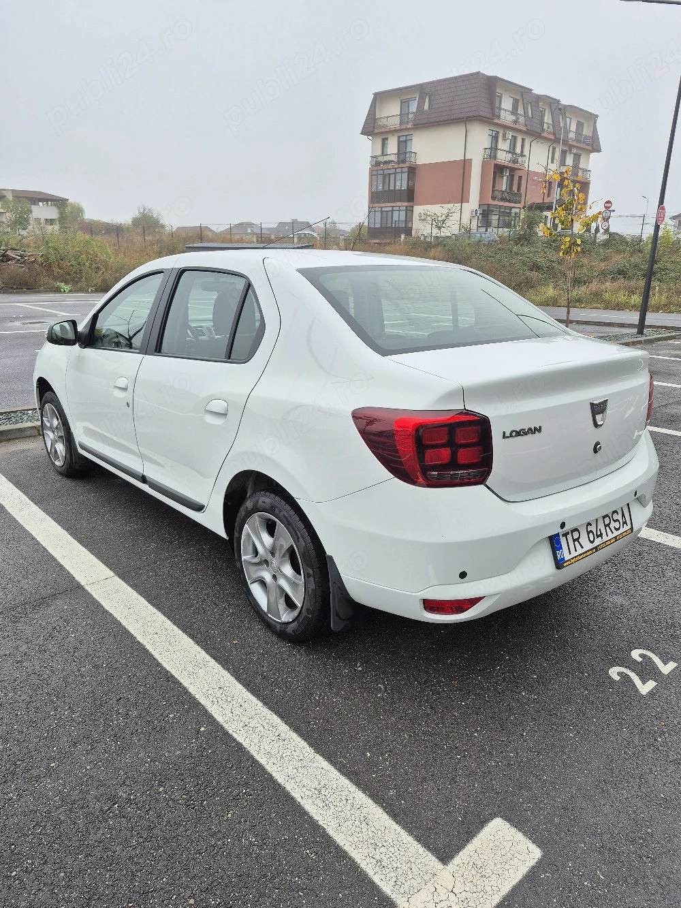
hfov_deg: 58.9
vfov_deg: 73.9
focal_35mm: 23
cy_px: 454
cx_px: 340
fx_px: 603
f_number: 1.8
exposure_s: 1/294
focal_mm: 5.4
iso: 25
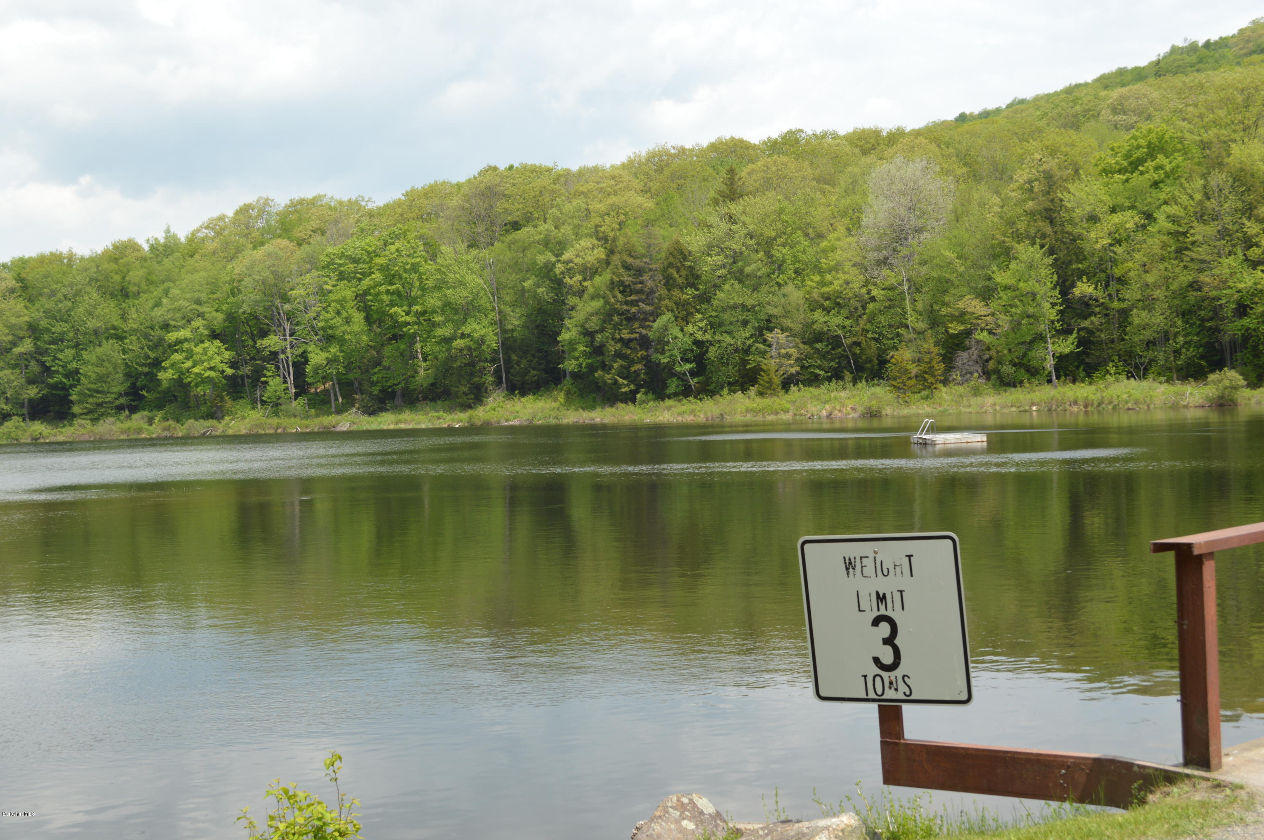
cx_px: 632
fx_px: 1526
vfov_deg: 30.8
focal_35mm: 44
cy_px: 420
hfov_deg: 45.0
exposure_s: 1/200
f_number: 7.1
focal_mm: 29
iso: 100
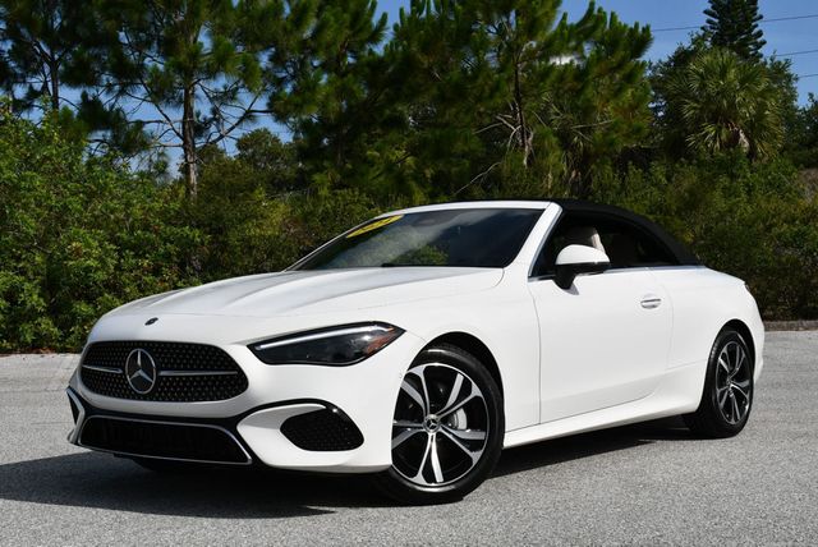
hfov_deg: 38.2
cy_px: 274
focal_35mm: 52
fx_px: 1183
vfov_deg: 26.0
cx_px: 409
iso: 100
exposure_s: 1/400
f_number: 10
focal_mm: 26
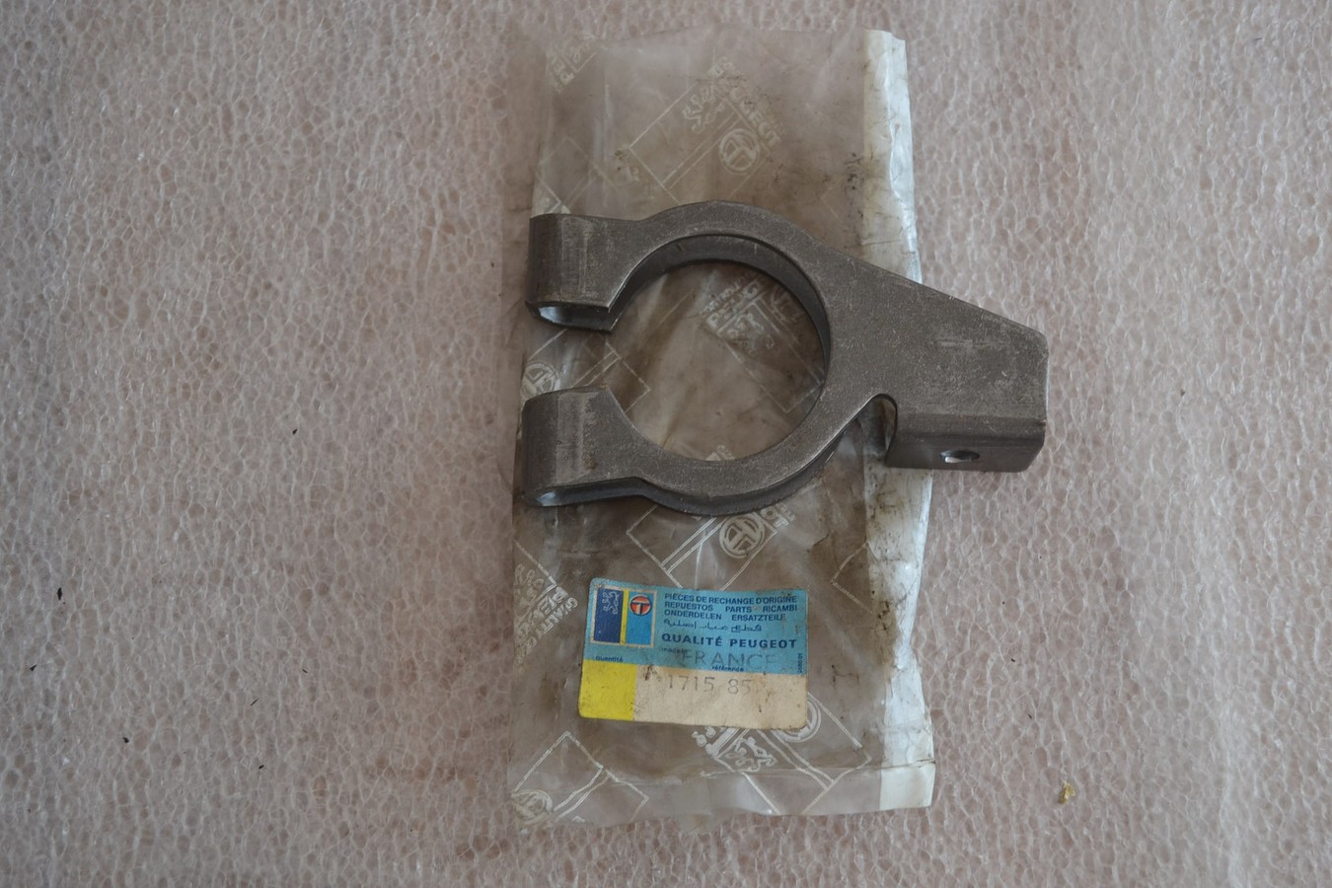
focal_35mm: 45
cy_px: 444
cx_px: 666
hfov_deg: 43.6
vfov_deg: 29.9
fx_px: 1665
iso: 400
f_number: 4.5
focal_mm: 30
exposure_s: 1/80
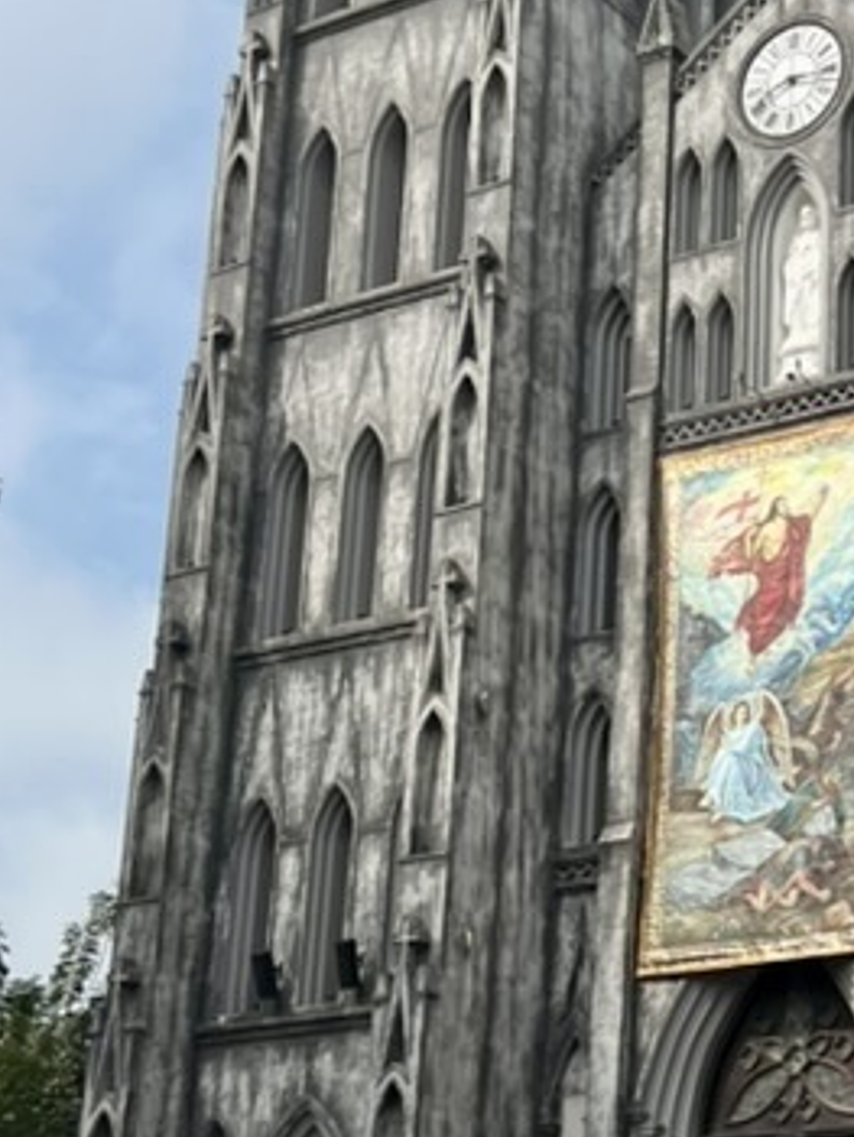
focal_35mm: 76
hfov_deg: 18.7
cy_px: 705
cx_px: 912
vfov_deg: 25.6
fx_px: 2497
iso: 50
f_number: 1.5
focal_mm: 5.7
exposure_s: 1/3831
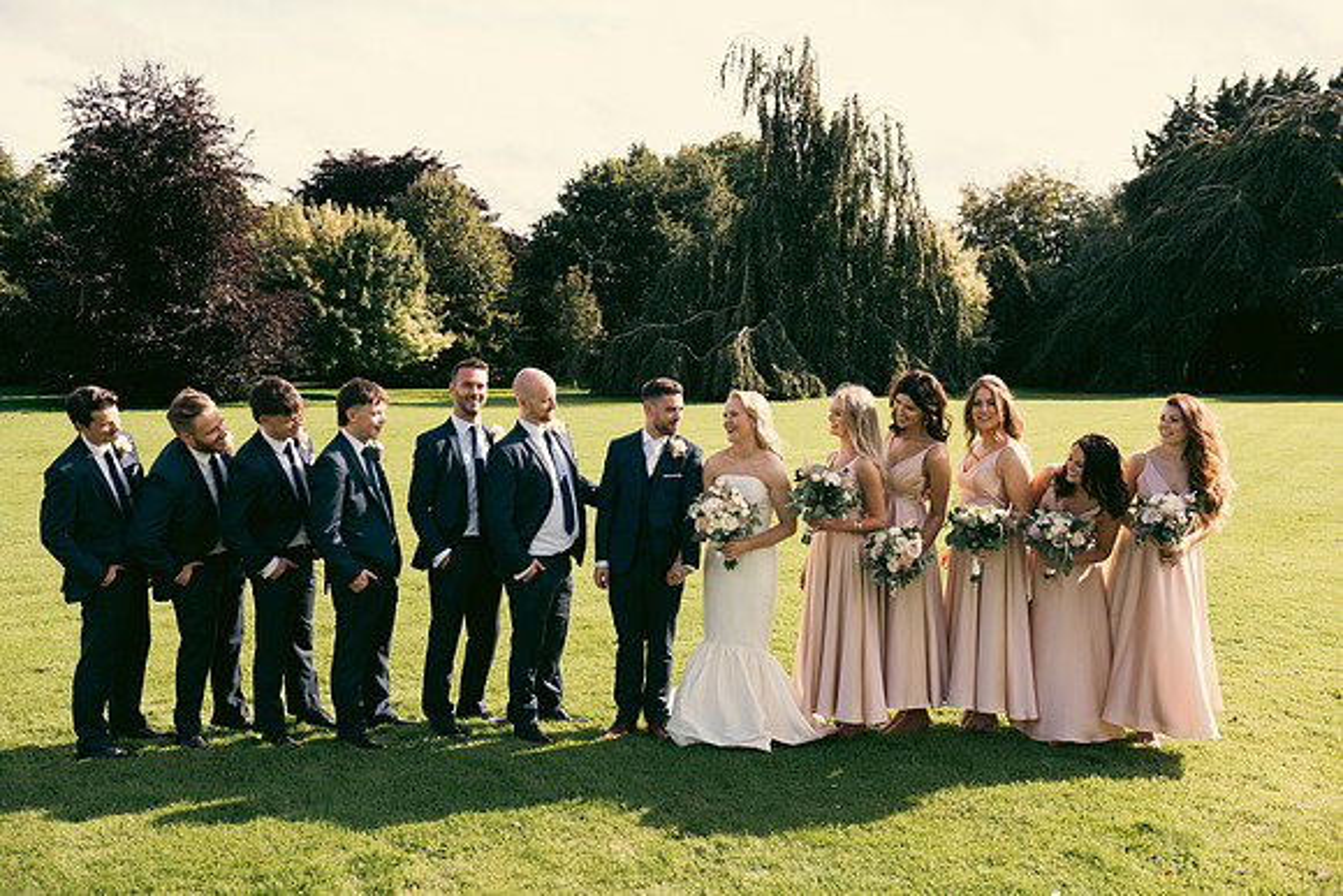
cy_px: 448
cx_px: 672
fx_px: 1269
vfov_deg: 38.9
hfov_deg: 55.8
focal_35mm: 34
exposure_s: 1/320
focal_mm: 34
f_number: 5
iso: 100
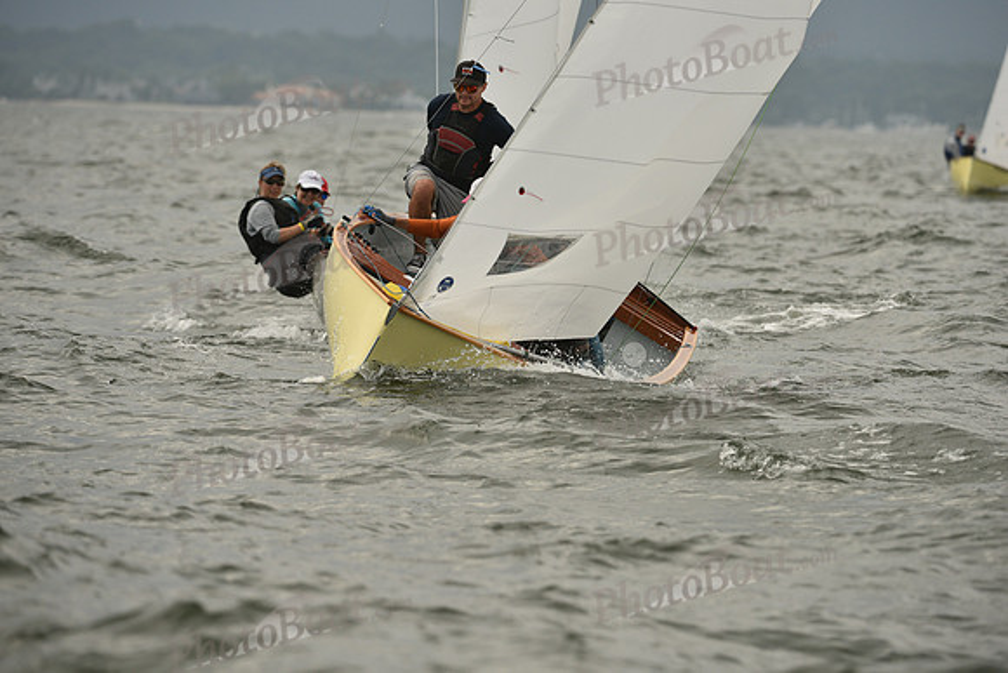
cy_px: 336
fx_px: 9242
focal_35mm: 330
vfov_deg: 4.2
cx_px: 504
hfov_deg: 6.2
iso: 320
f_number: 6.3
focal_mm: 330
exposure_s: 1/1600
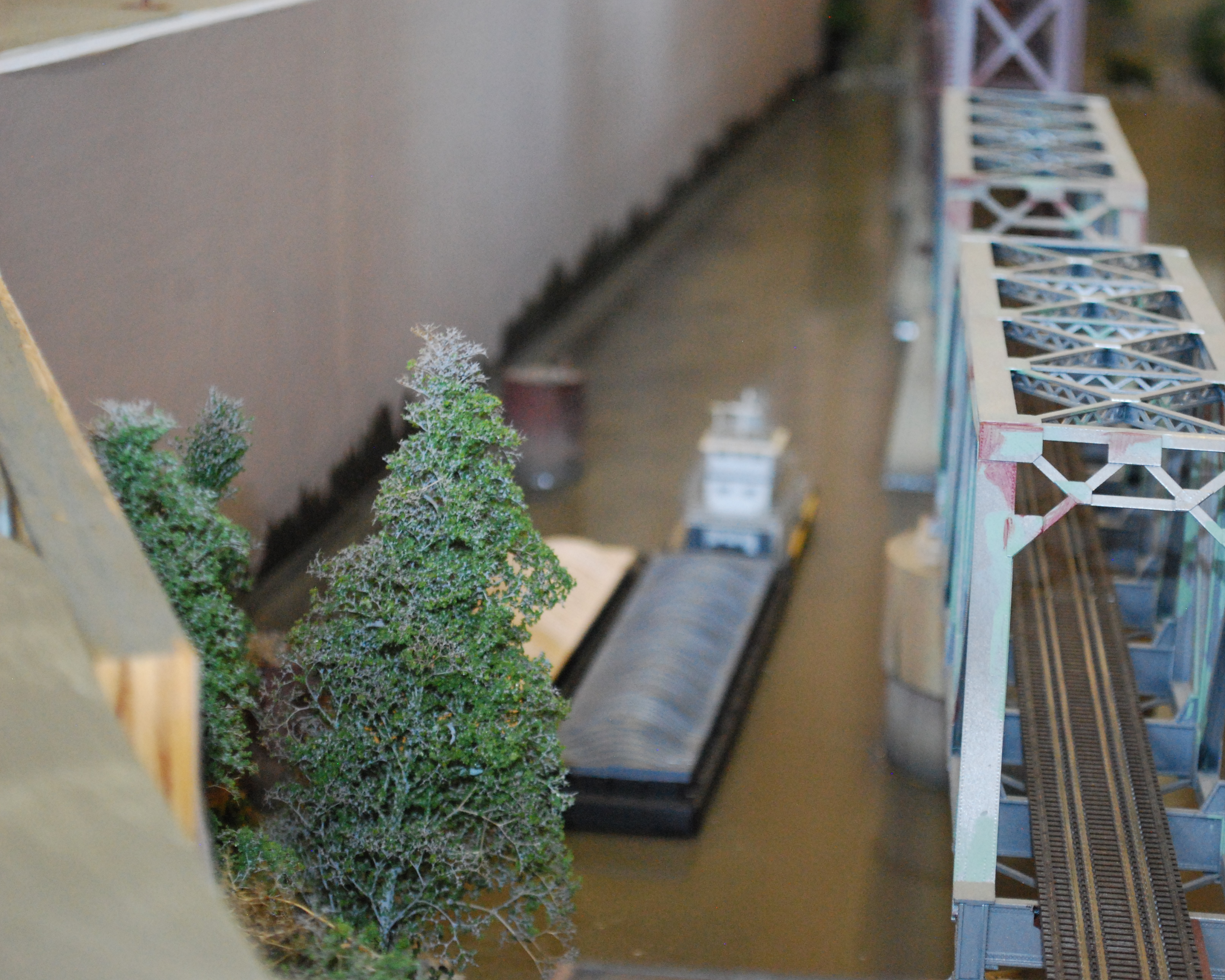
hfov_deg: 20.4
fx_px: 3392
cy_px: 486
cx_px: 732
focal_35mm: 94
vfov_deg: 16.4
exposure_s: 1/100
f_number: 5.6
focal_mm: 55
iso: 1600
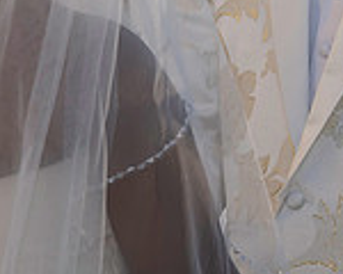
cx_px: 199
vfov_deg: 4.0
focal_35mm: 389
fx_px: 3949
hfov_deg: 5.0
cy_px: 14
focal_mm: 58
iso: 400
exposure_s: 1/250
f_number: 8
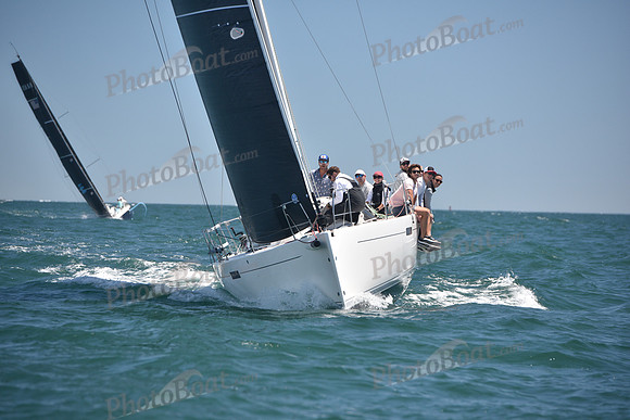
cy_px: 210
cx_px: 315
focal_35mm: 200
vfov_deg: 6.9
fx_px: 3501
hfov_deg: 10.3
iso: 320
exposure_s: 1/800
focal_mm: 200
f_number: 5
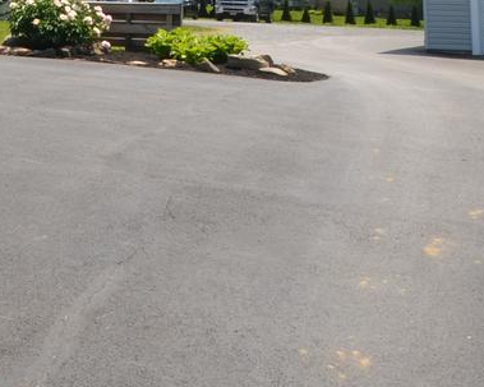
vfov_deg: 18.1
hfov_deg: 22.1
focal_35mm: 76
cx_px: -171
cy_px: -178
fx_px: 1088
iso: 100
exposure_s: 1/250
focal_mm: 10
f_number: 8
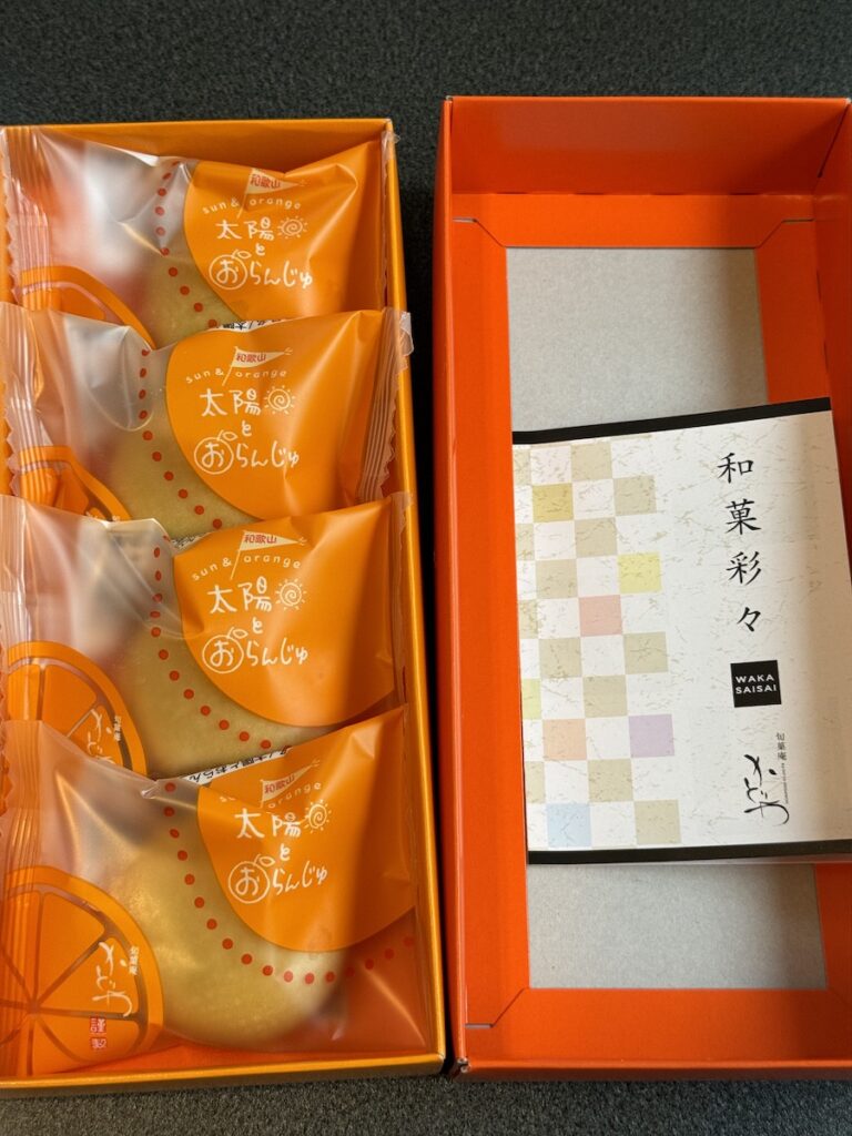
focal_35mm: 48
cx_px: 426
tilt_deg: -68.7
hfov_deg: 30.3
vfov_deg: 39.7
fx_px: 1575
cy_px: 568
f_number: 1.78
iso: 100
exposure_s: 1/72
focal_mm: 6.86
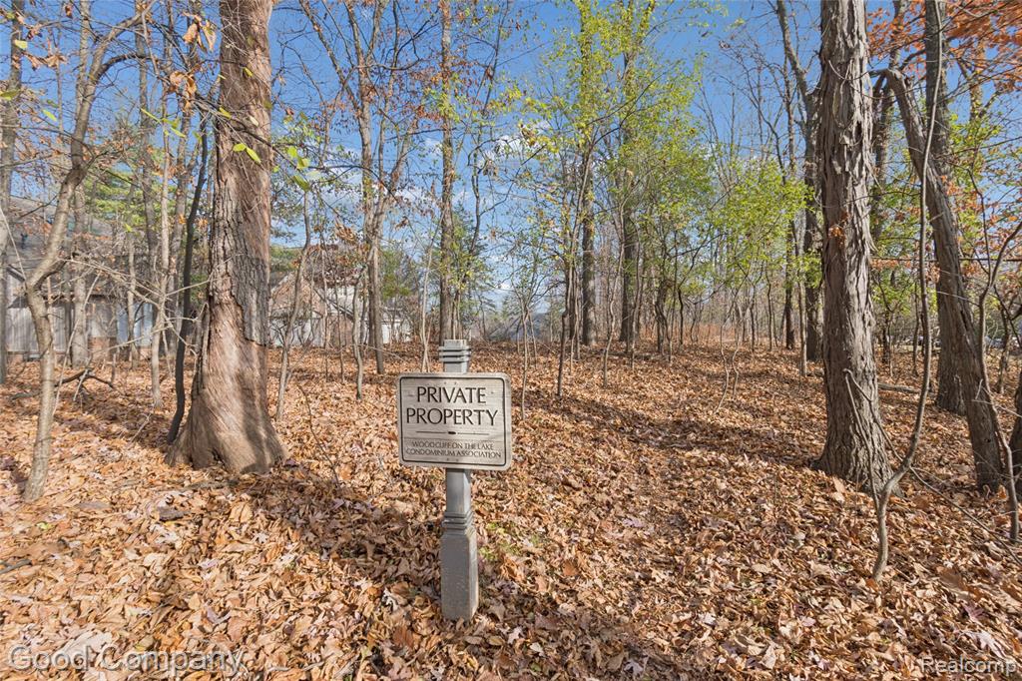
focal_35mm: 18
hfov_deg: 90.0
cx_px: 511
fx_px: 511
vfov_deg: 67.3
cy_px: 340
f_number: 8
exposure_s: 1/80
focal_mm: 12
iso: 100
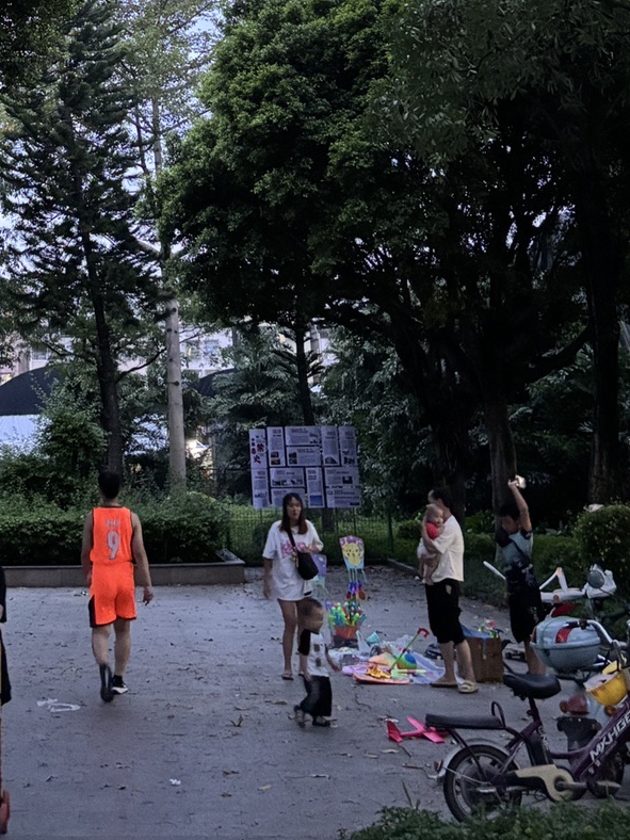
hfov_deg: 21.6
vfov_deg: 26.4
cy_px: -147
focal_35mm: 66
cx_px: 36
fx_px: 1602
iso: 800
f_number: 1.6
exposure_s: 1/30
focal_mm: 5.96
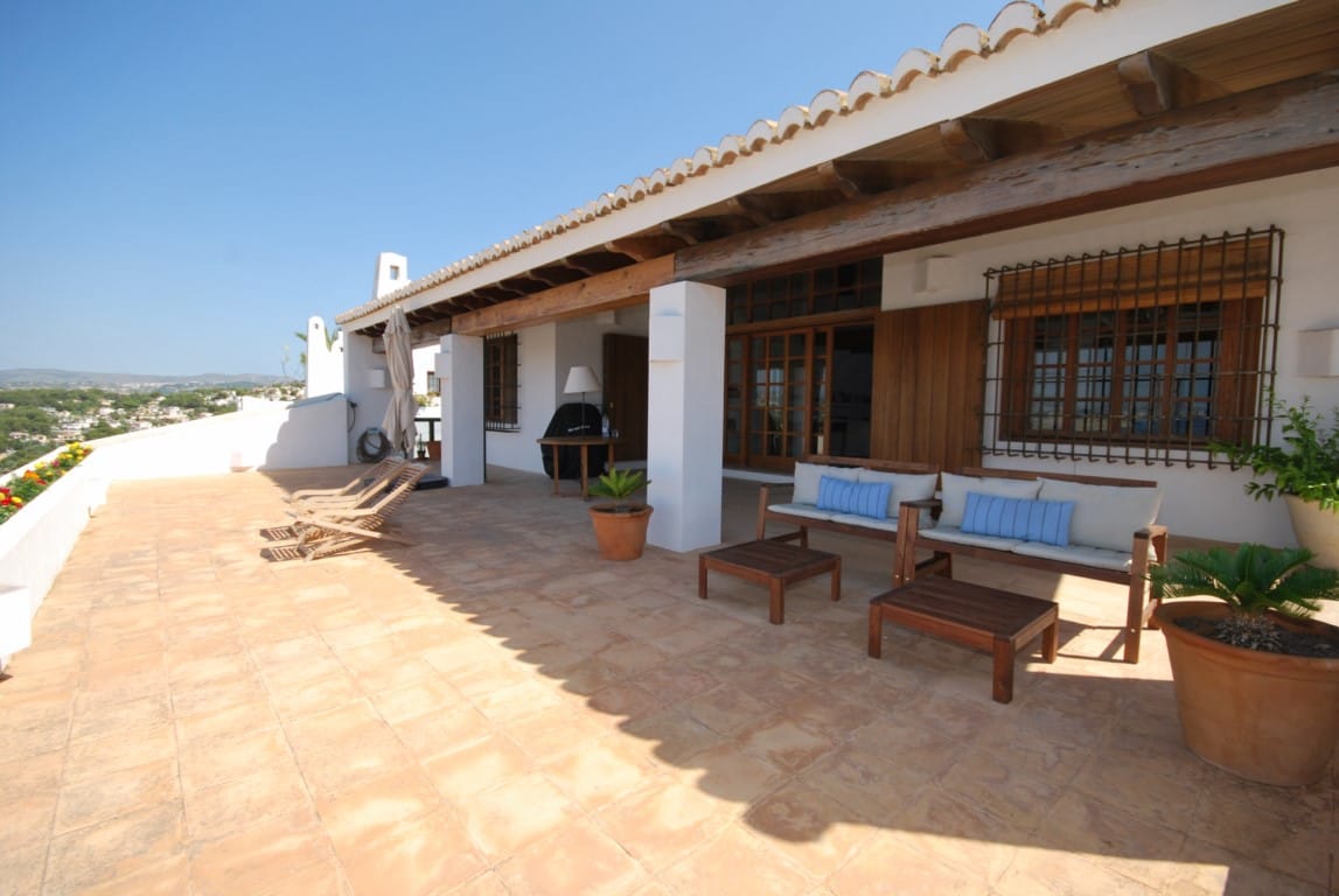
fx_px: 559
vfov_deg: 77.5
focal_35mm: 15
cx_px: 670
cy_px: 448
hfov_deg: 100.3
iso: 100
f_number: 7.1
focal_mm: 10
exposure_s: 1/200
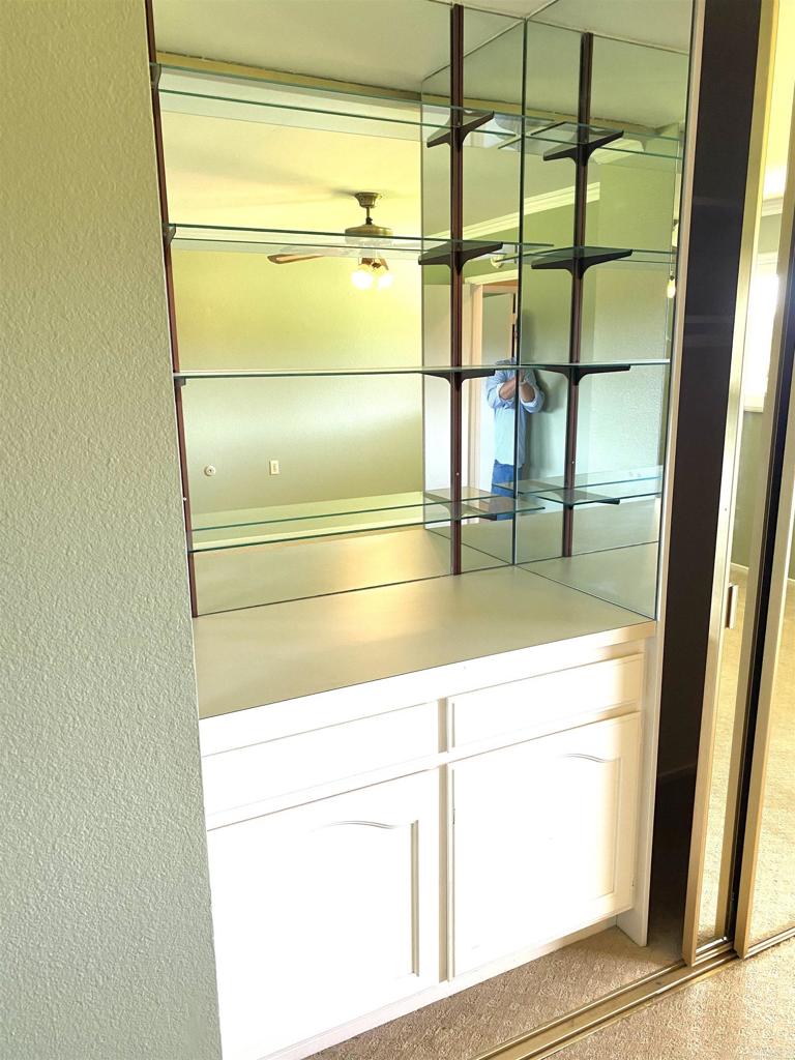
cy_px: 530
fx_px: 796
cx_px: 398
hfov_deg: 53.1
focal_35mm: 26
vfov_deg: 67.3
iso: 125
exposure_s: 1/60
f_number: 1.8
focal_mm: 4.25
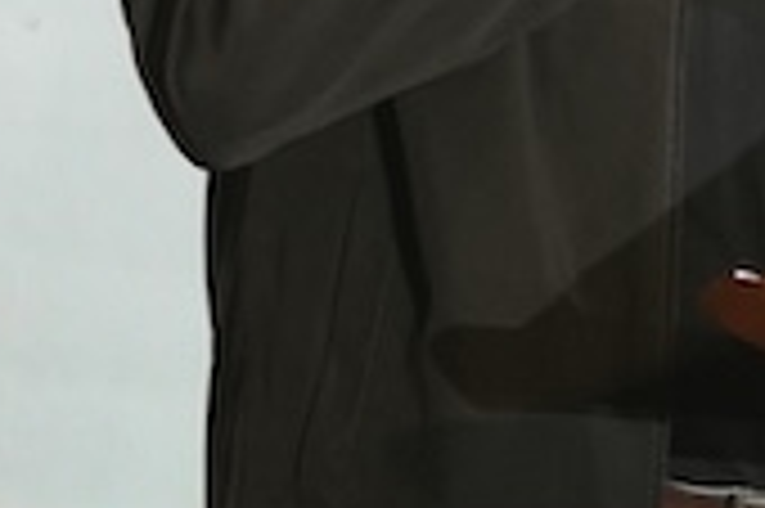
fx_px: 13120
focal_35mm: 618
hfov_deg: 3.3
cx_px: 666
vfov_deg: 2.2
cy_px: -173
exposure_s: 1/200
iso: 320
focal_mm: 70
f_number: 2.8
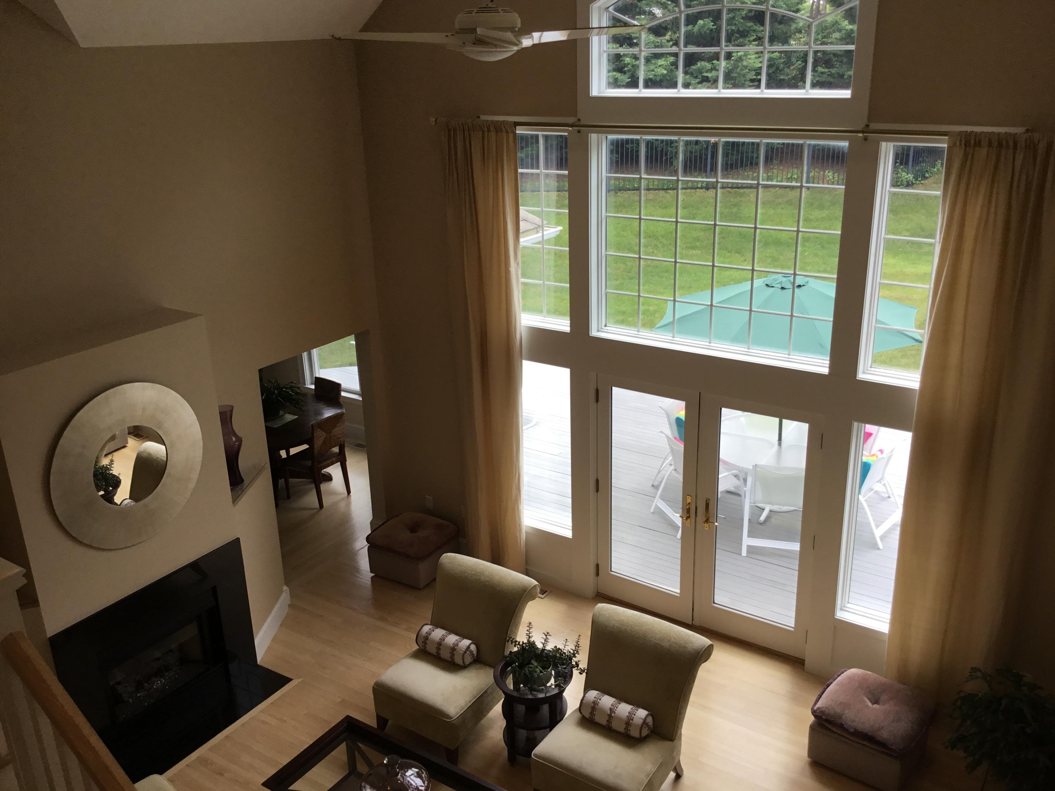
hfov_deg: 58.4
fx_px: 945
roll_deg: +1.8
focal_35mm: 31
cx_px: 528
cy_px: 396
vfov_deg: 45.4
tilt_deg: -21.3
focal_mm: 3.3
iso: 25
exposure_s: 1/161
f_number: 2.4
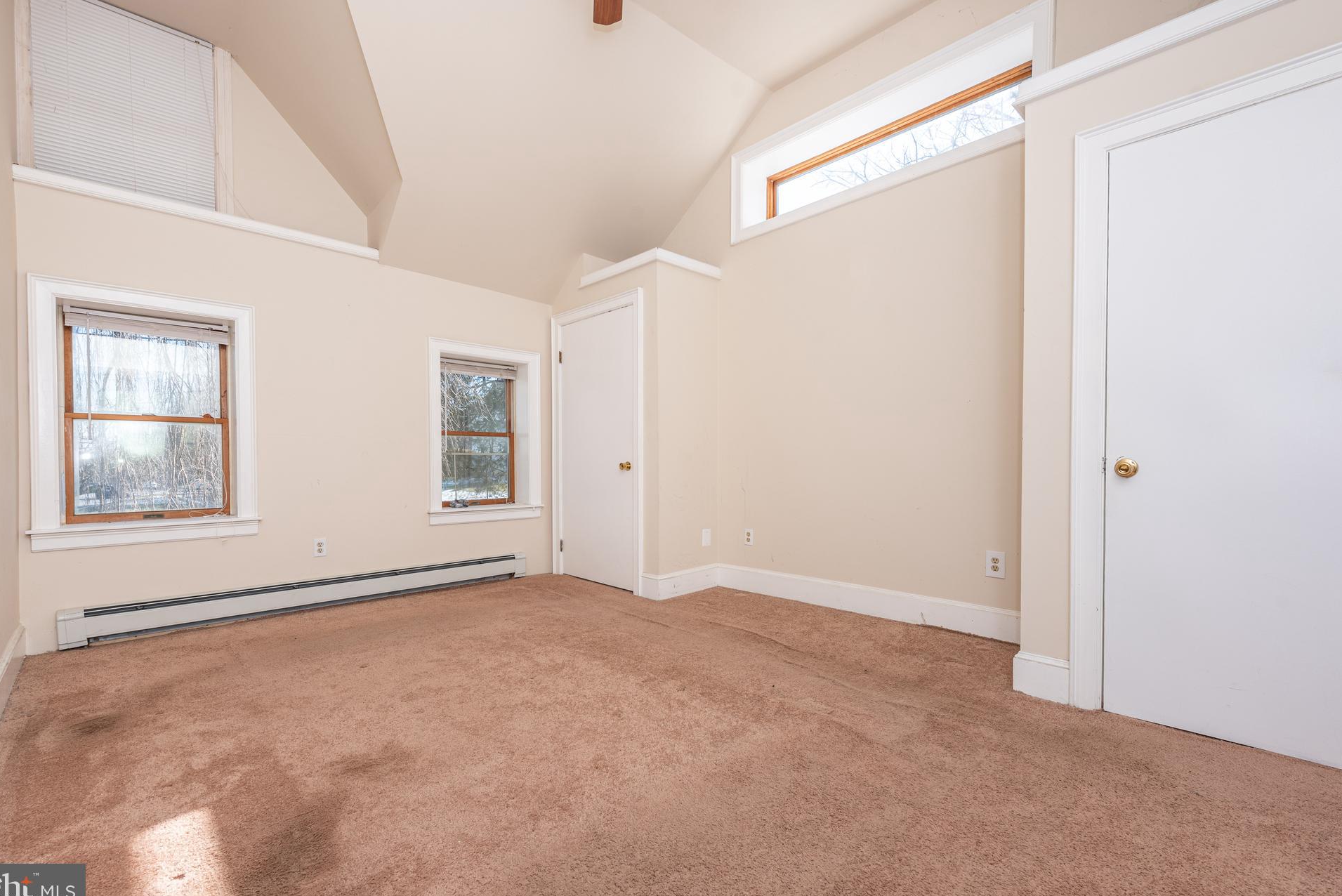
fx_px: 559
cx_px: 649
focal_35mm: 15
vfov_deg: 77.4
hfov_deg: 100.3
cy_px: 435
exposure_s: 1/125
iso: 125
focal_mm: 14
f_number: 8
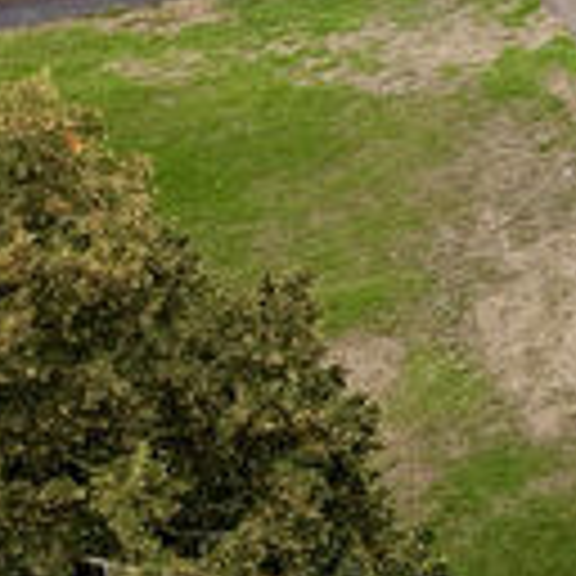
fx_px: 2184
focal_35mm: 116
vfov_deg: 14.5
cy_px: -137
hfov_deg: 12.5
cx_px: 1287
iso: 300
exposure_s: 1/3000
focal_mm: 8.67
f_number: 1.8
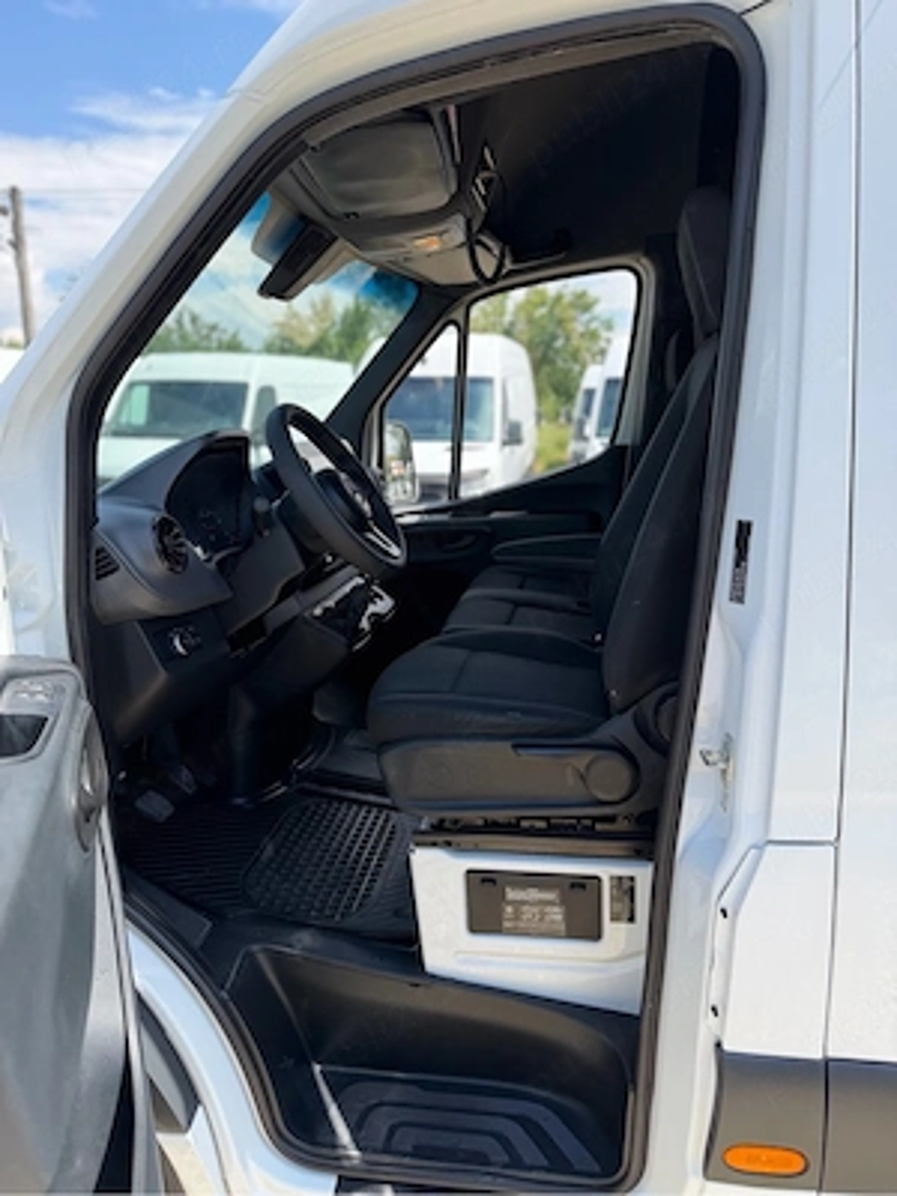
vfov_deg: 71.6
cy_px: 598
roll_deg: +0.7
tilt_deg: -11.2
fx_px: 829
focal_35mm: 24
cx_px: 448
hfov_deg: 56.8
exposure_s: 1/1653
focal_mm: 6.76
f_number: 1.78
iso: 100
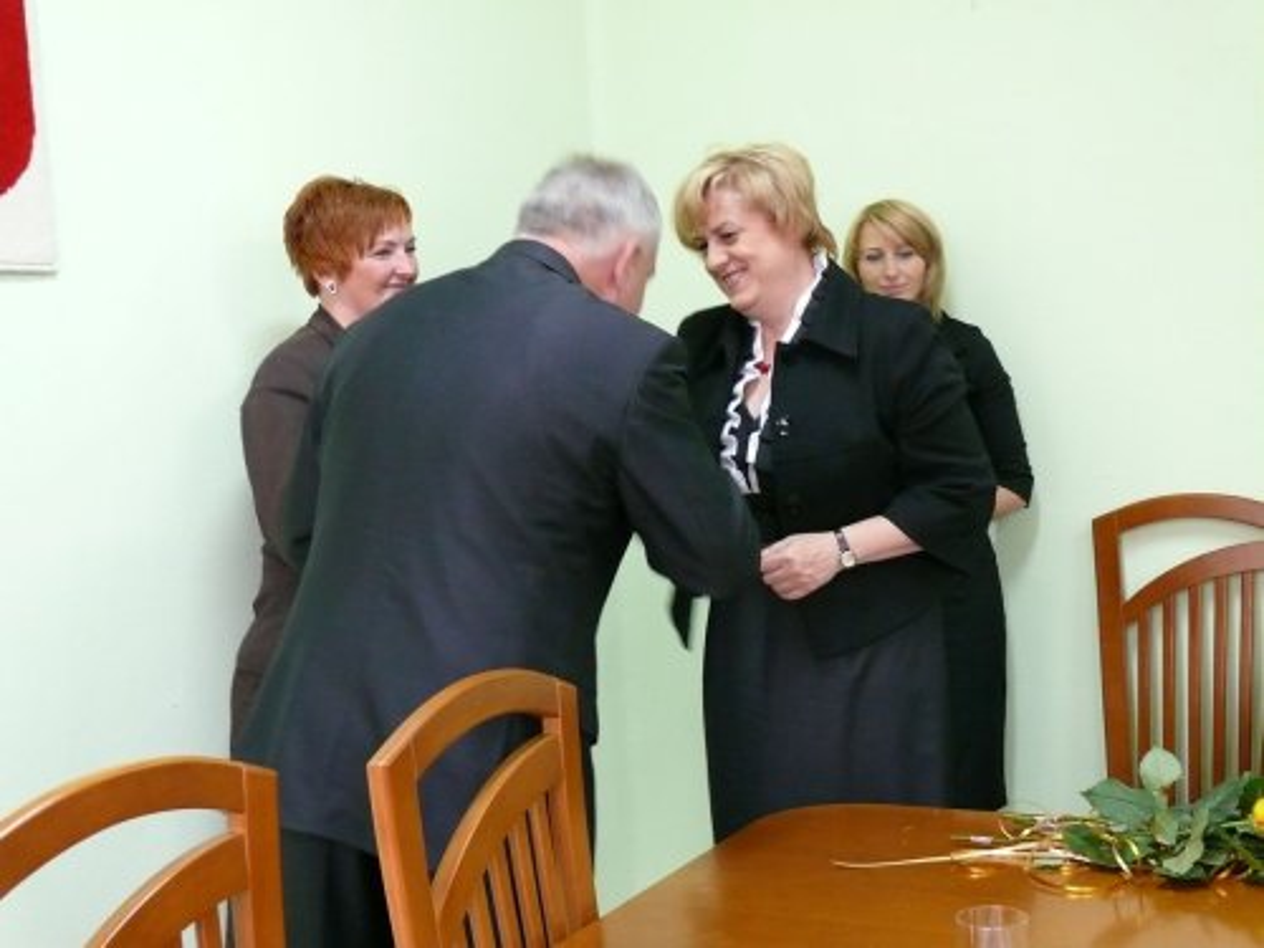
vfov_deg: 30.3
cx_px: 632
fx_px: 1753
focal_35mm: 48
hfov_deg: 39.7
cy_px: 474
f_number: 3.2
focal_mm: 10.2
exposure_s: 1/20
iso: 400
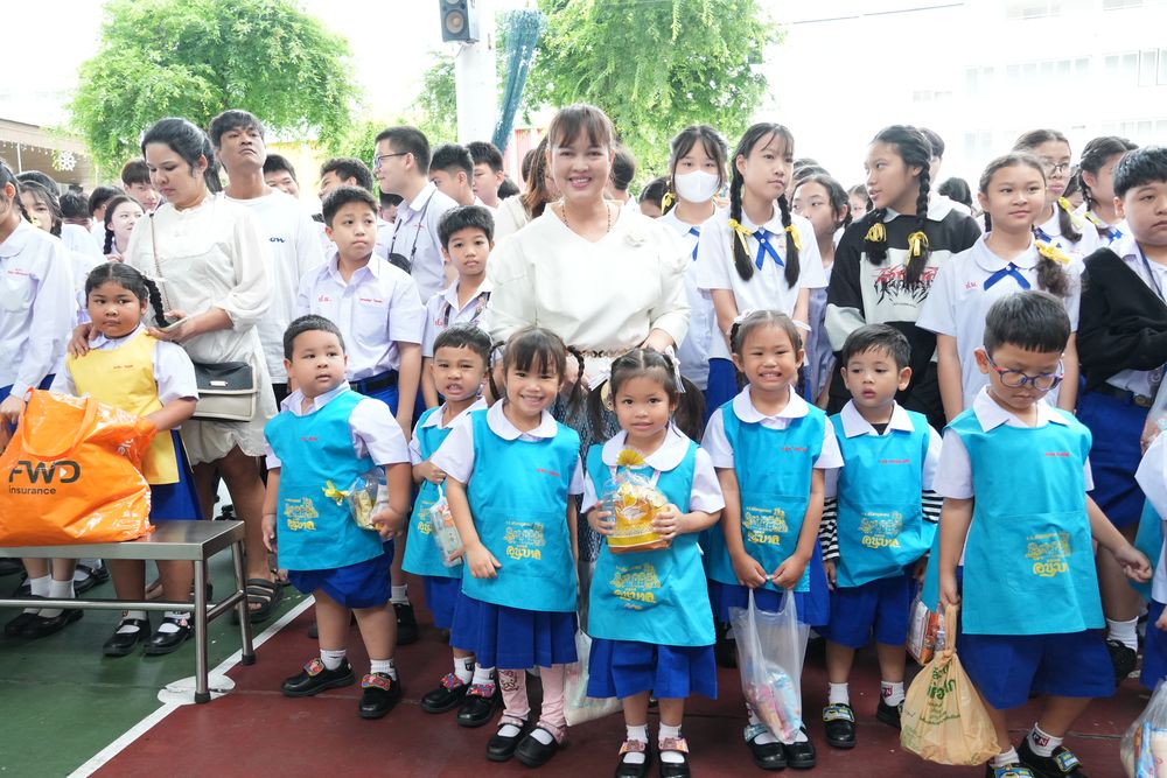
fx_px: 973
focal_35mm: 30
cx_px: 584
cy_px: 389
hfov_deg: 61.9
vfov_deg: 43.6
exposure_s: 1/125
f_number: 5
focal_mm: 20
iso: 1600
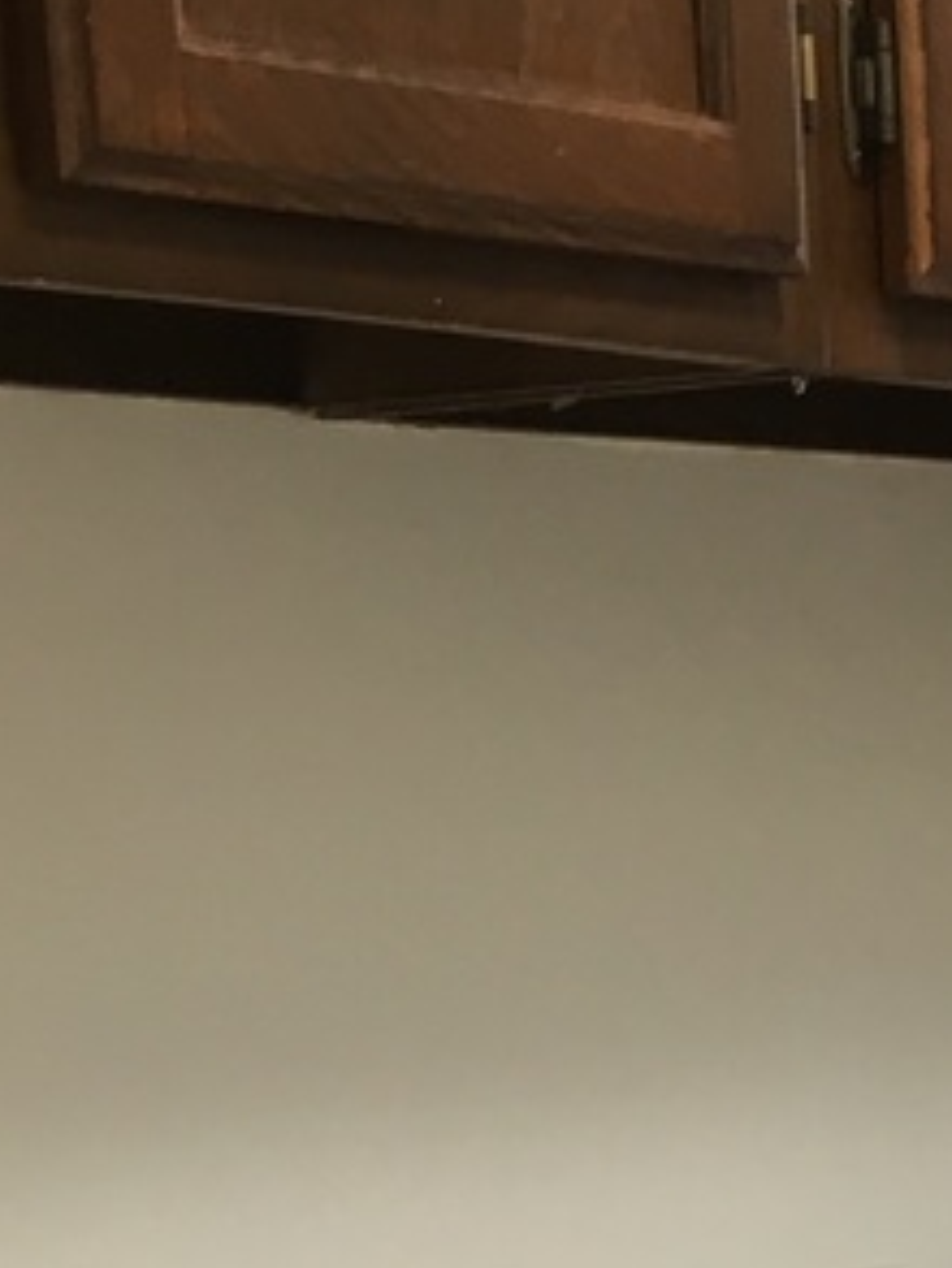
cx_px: 1380
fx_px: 3921
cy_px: 1597
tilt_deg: -13.2
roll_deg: +1.3
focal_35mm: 107
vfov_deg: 17.4
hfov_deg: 13.2
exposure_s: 1/30
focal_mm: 4.15
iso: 50
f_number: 2.2
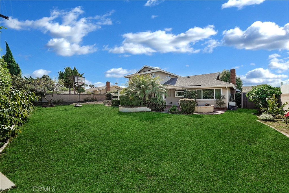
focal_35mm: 12
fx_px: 96
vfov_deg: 90.0
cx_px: 144
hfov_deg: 112.6
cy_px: 96
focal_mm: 12
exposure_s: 1/320
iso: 100
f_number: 4
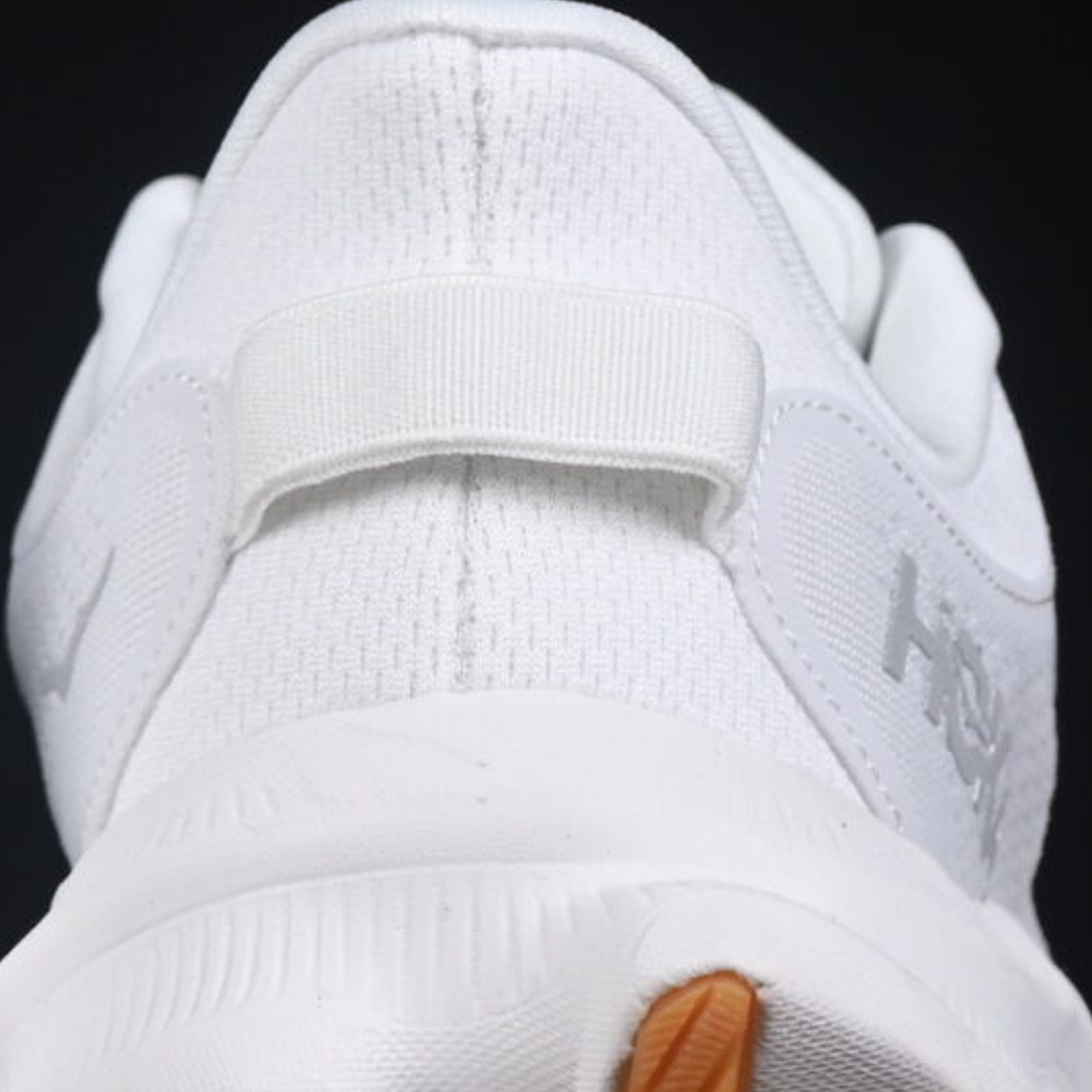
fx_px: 10921
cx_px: -59
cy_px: 353
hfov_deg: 5.7
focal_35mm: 306
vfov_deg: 5.7
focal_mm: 50
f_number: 8
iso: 160
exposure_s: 1/100
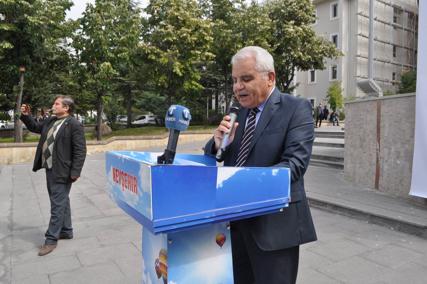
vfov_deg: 47.8
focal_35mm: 27
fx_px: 320
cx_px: 214
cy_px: 142
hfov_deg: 67.4
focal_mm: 18
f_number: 8
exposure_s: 1/250
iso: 200
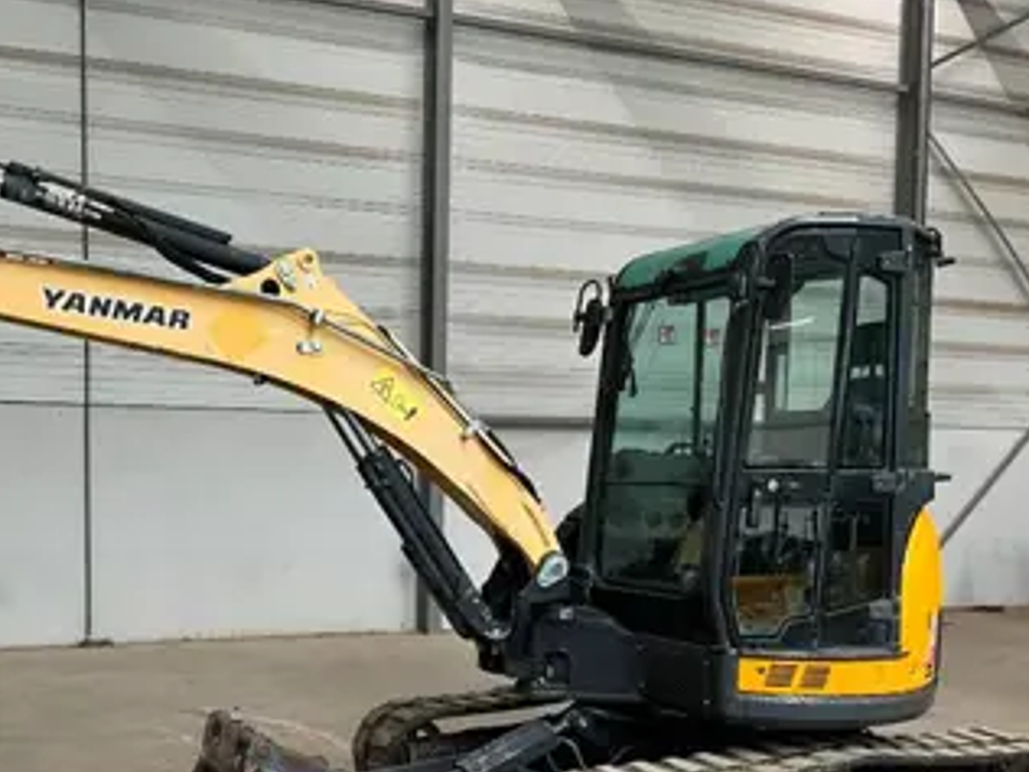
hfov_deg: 42.4
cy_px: 577
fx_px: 1308
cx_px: 348
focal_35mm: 44
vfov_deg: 32.3
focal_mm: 3
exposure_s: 1/60
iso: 64
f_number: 1.8
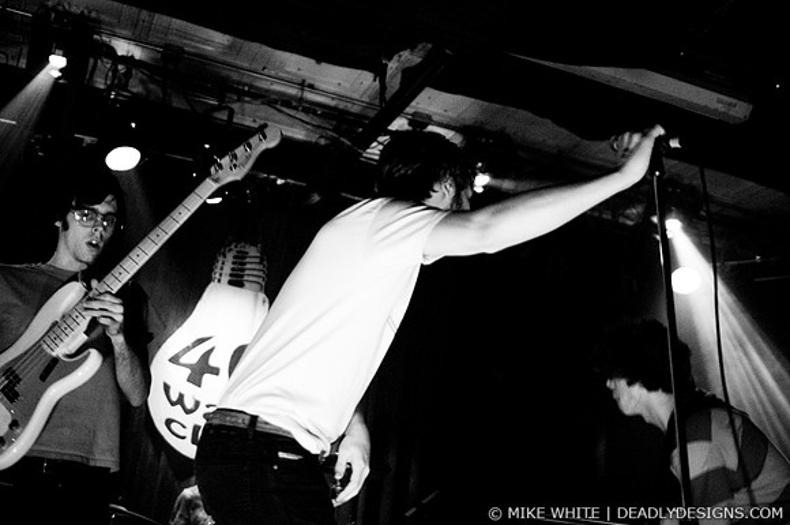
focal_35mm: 45
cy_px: 262
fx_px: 986
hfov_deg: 43.7
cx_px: 395
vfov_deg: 29.8
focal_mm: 30
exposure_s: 1/100
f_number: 1.6
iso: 800
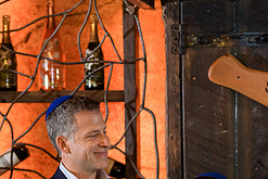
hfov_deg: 7.8
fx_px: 1959
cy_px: 191
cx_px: 201
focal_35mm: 263
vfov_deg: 5.2
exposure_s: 1/125
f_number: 3.2
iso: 1600
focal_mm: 112
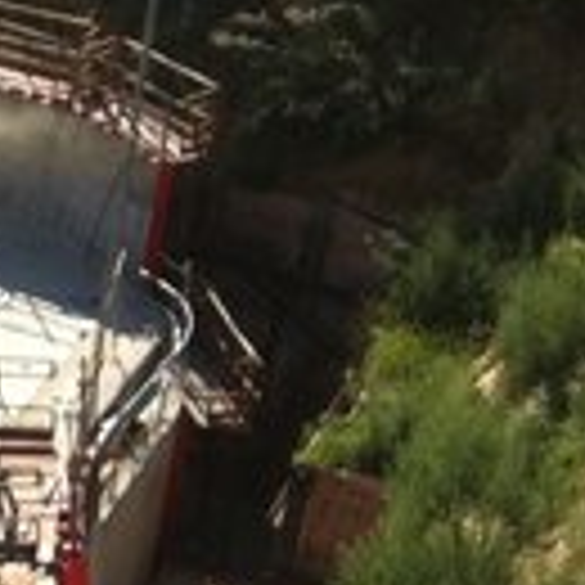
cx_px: -1012
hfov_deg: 8.6
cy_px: 428
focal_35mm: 178
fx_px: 3403
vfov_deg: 9.8
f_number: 2.8
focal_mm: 3.85
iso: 80
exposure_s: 1/838
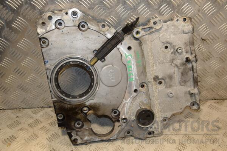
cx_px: 114
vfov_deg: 31.9
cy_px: 76
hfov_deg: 46.4
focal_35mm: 42
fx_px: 265
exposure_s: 1/200
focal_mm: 28
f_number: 5
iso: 800
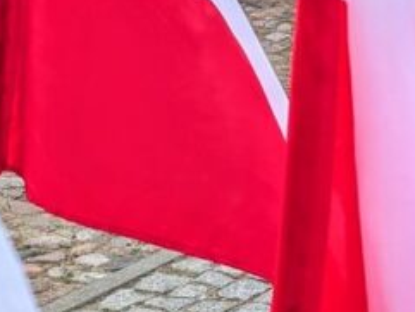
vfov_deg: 14.1
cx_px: 443
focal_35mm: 102
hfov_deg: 18.6
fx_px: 1223
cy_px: -64
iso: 17
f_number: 1.68
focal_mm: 6.9
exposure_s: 1/676
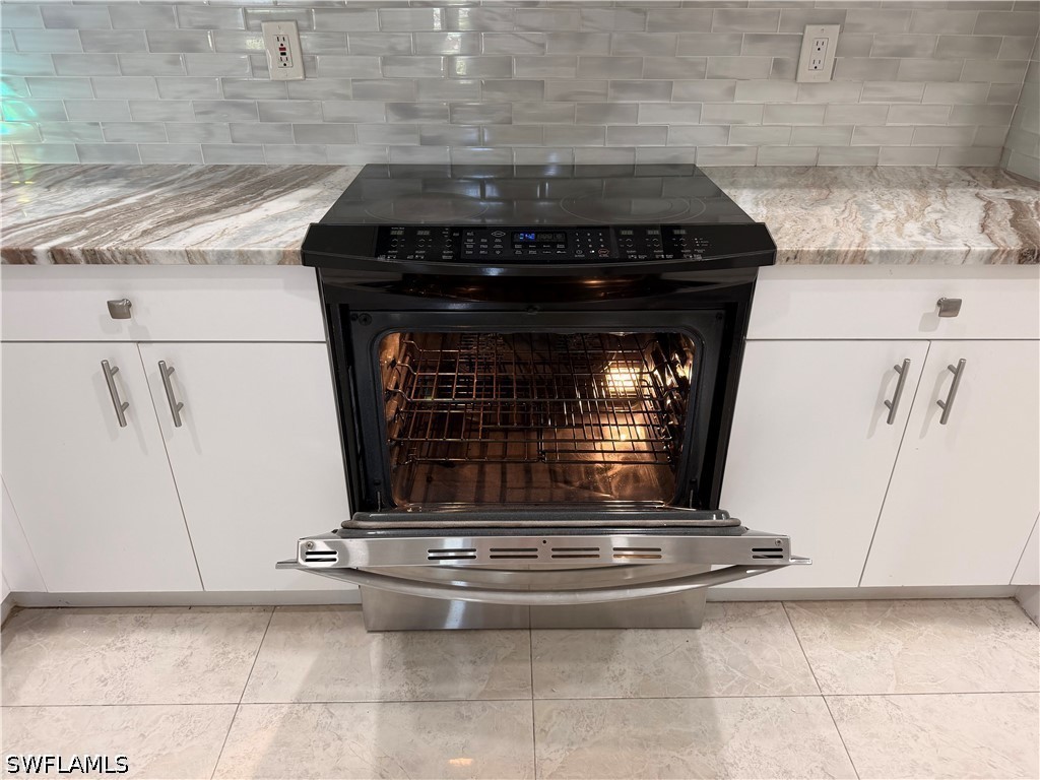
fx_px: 721
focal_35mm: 24
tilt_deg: -28.5
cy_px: 390
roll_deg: +1.1
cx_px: 520
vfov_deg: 56.8
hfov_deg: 71.6
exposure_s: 1/60
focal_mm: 6.76
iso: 160
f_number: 1.78
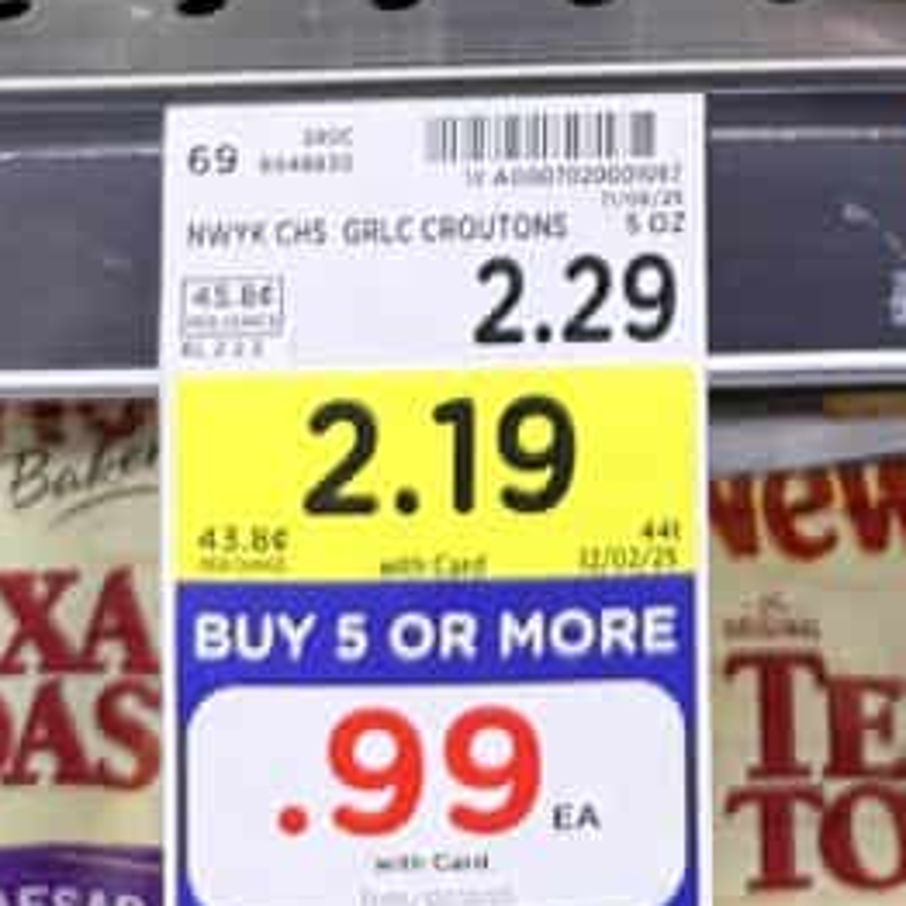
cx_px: 878
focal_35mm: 83
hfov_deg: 20.3
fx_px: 2458
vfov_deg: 18.5
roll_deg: +1.0
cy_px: -460
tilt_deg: -20.8
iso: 250
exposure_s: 1/44
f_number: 1.78
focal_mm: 6.76
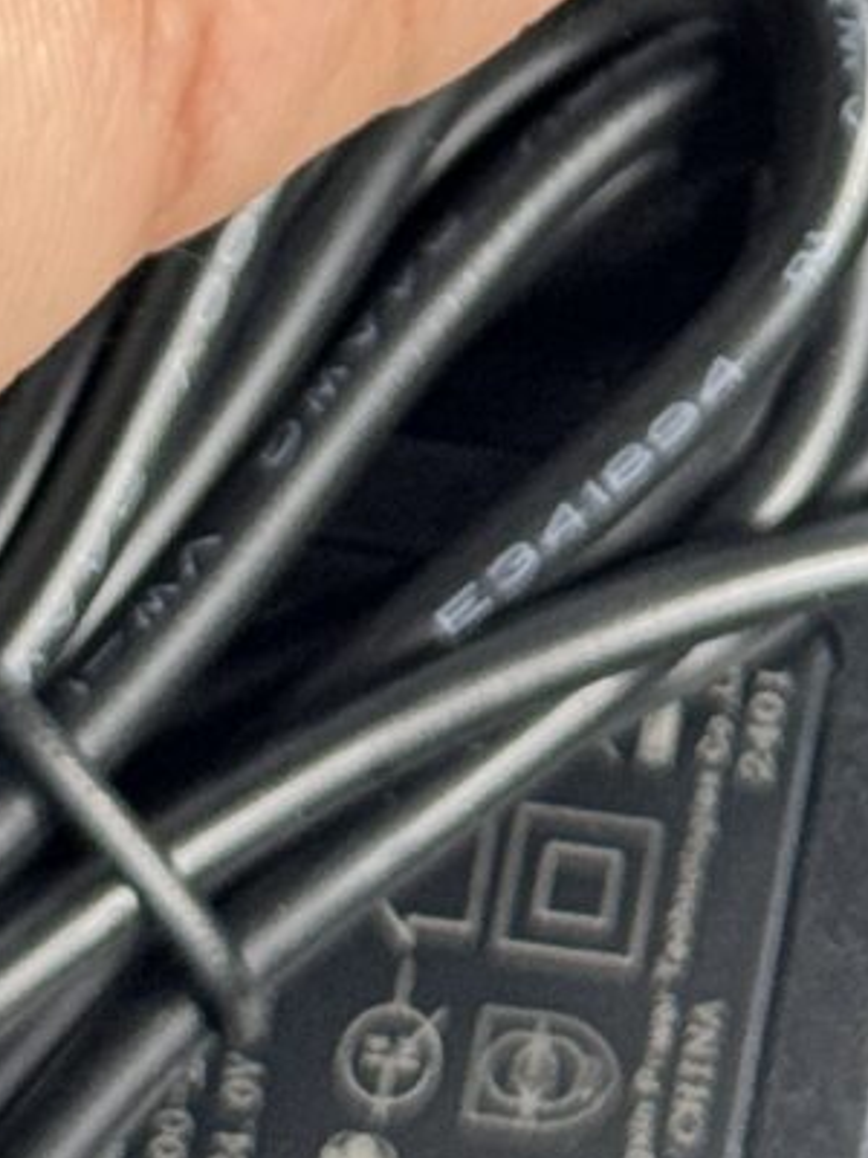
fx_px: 10264
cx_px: 1250
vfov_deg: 6.2
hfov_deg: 4.8
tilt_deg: -64.3
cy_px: -1558
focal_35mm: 307
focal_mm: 6.76
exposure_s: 1/50
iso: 80
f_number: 1.78
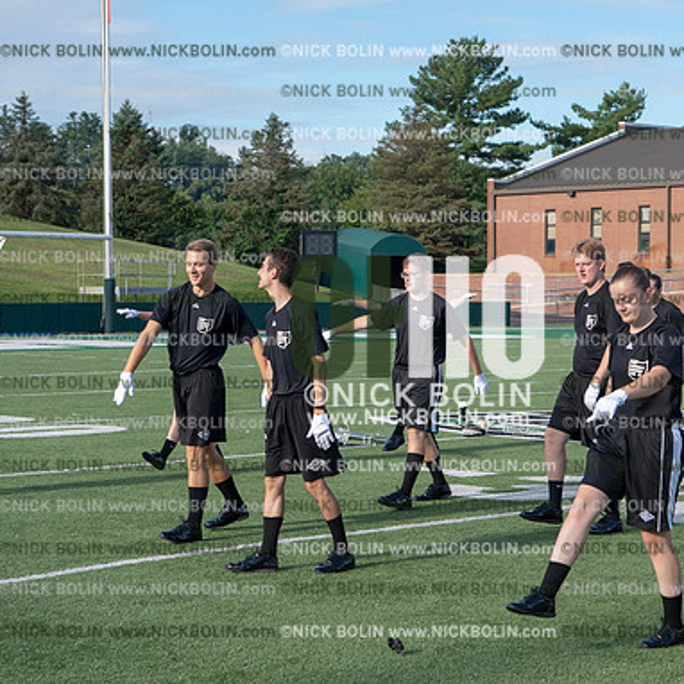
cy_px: 341
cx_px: 417
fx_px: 1788
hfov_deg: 21.6
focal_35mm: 80
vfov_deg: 21.7
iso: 100
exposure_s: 1/400
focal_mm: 62
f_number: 5.6
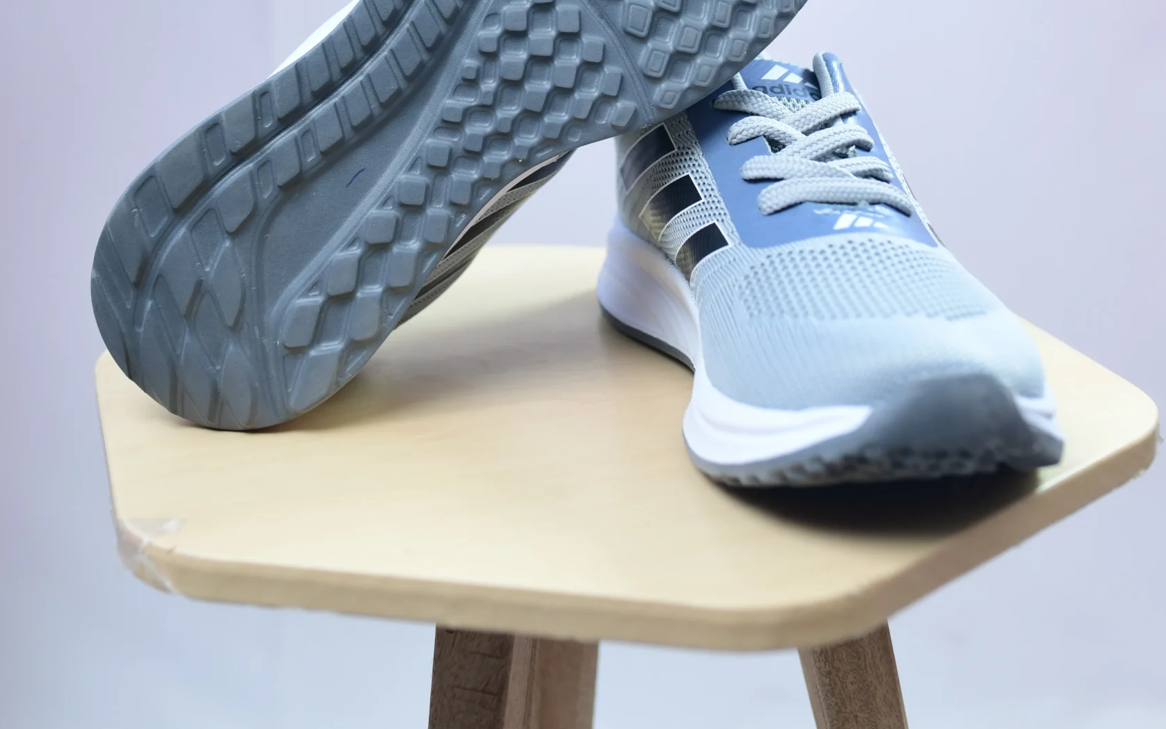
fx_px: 2066
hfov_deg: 31.5
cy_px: -15
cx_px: 581
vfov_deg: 19.4
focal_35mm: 65
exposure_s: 1/100
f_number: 3.2
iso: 250
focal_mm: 35
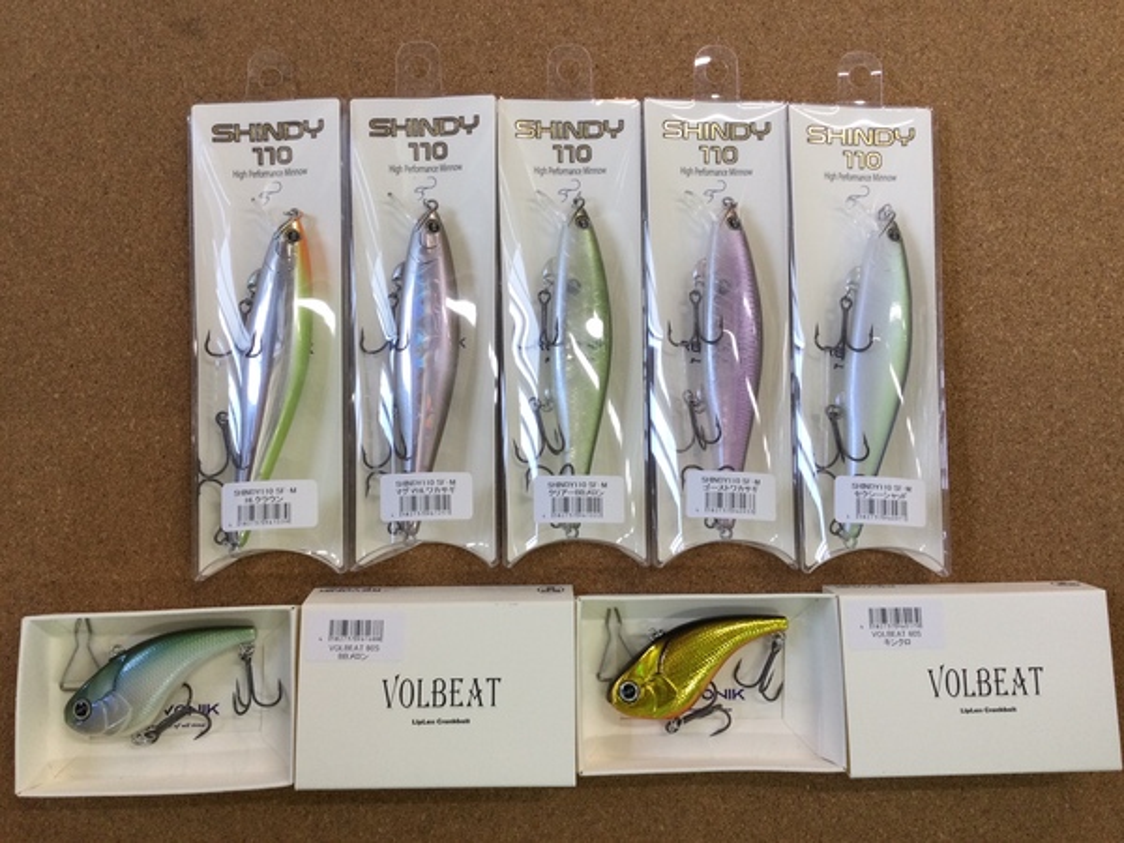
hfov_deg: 58.4
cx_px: 562
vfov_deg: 45.4
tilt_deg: -83.4
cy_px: 422
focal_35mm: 31
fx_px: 1007
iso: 25
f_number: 2.4
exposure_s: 1/40
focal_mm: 3.3
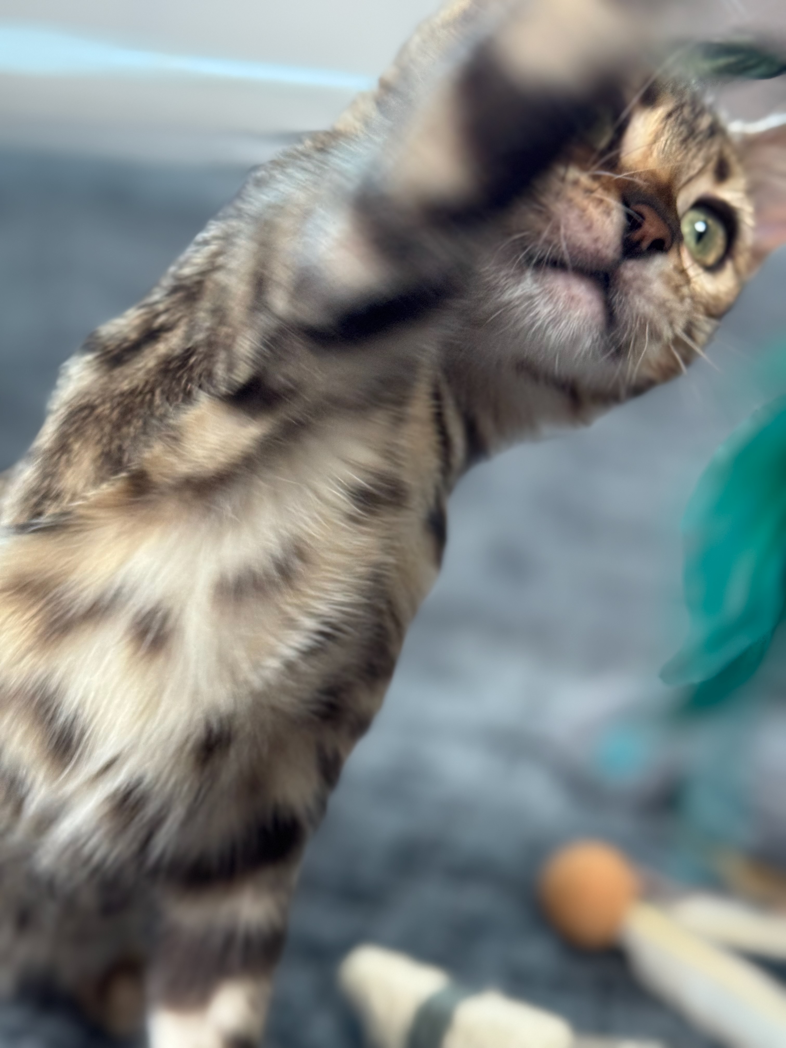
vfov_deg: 39.7
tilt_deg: -17.4
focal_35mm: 48
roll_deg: -3.8
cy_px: 524
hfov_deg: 30.3
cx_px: 393
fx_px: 1453
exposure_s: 1/61
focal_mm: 6.76
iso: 100
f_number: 1.78
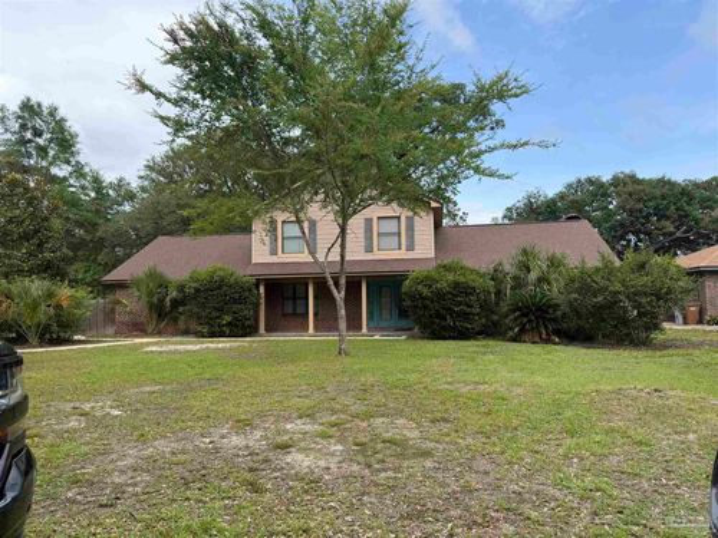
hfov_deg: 71.6
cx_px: 359
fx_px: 498
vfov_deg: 56.8
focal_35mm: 24
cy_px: 269
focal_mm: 6.76
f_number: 1.78
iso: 80
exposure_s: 1/2000
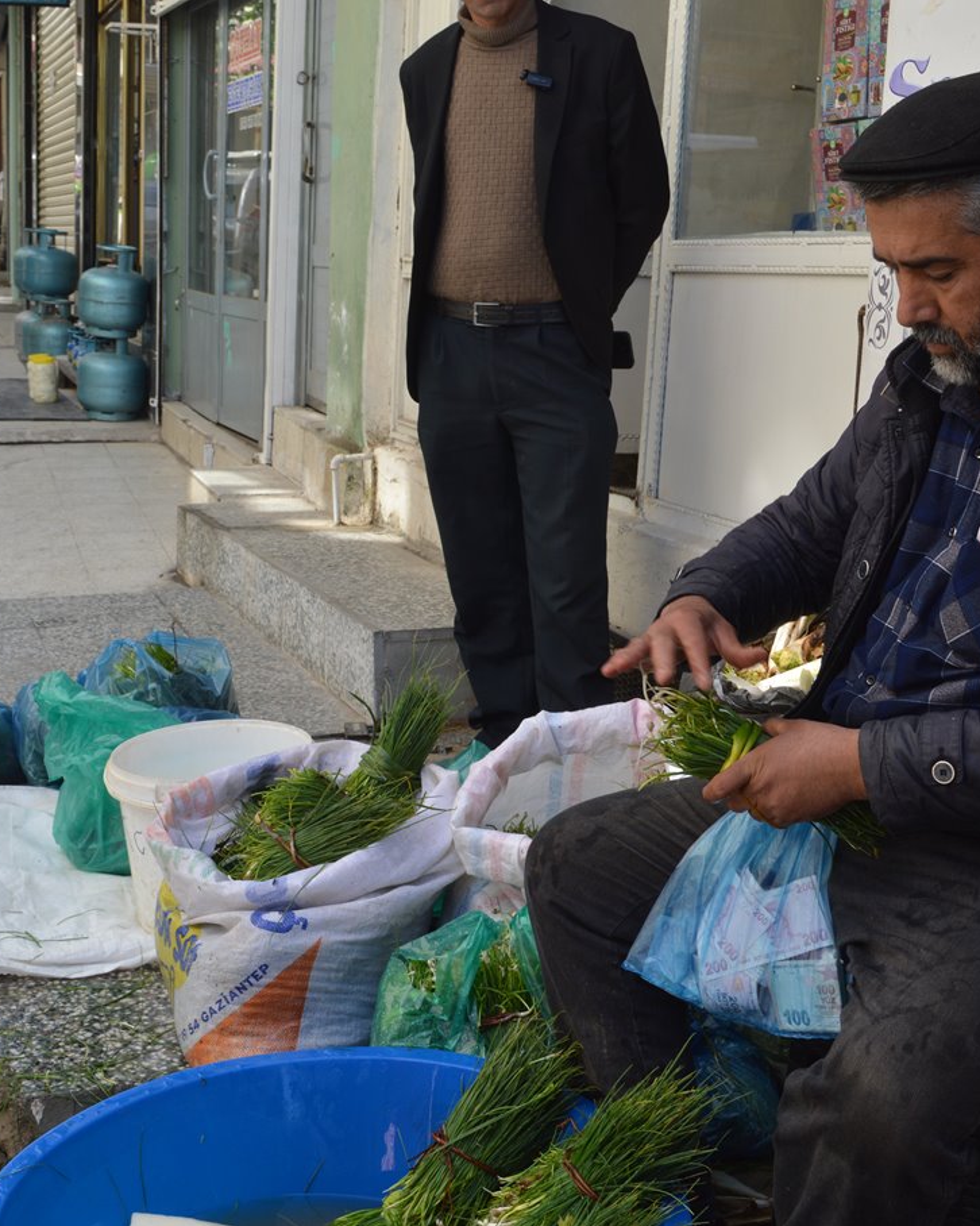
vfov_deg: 38.3
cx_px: 383
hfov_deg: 30.9
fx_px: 1766
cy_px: 613
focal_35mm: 49
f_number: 5.6
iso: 100
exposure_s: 1/125
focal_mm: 23
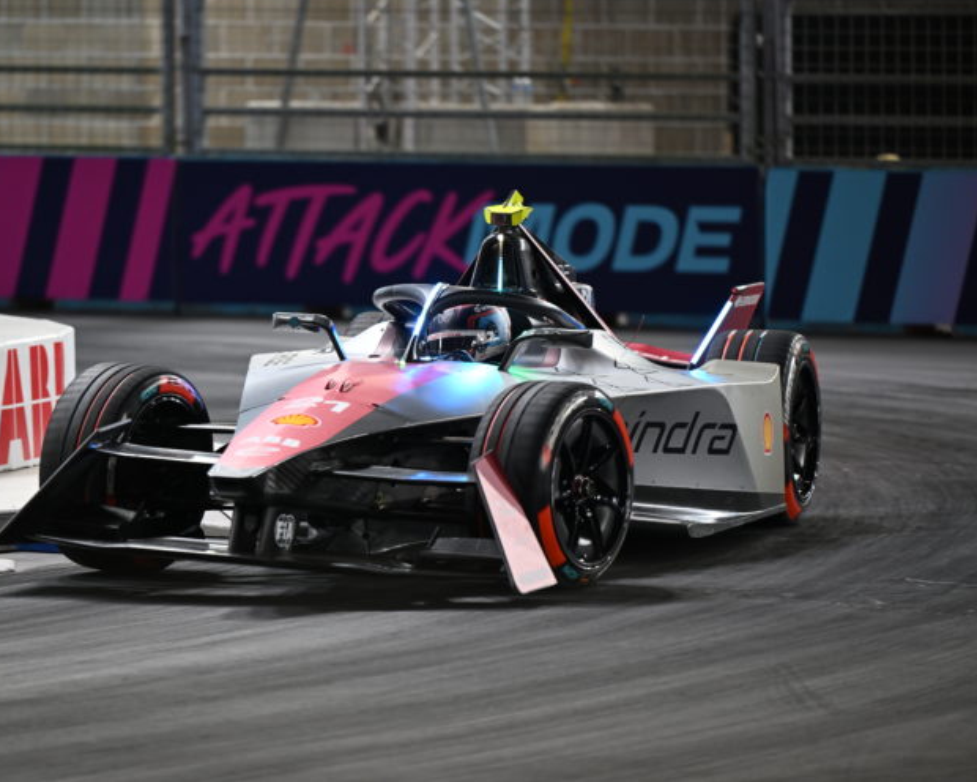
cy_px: 389
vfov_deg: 6.8
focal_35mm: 227
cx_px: 422
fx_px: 6564
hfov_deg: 8.5
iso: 1000
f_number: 3.2
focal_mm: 200
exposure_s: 1/800
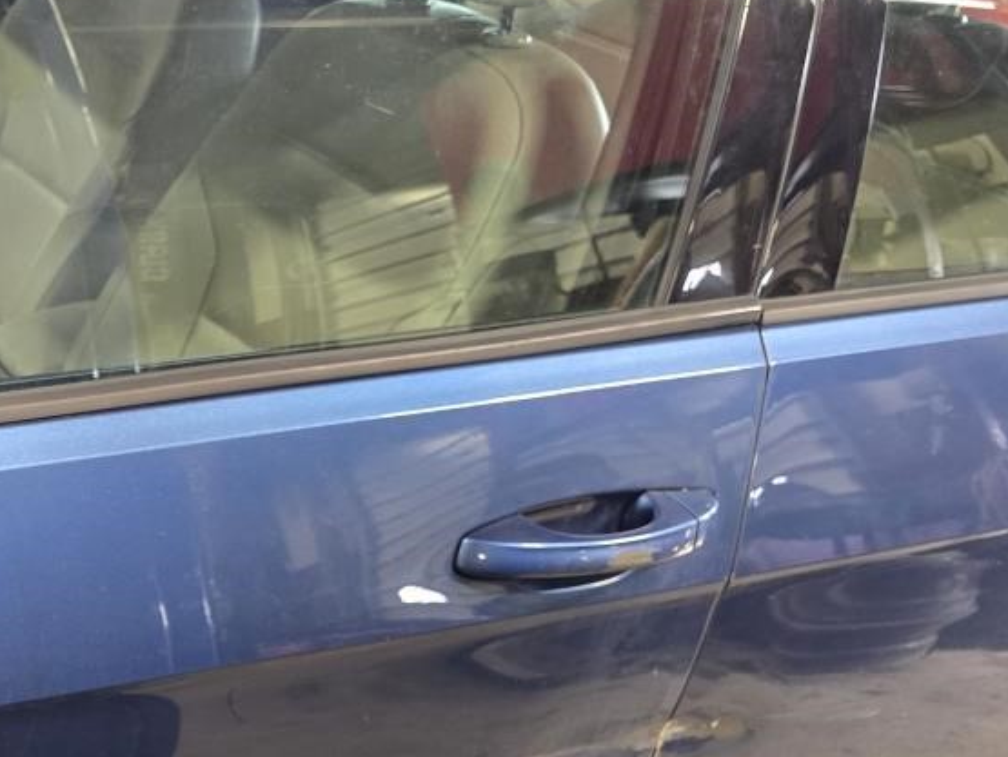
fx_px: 1544
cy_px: 557
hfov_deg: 32.0
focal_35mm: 53
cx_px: -93
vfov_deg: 27.2
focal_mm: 6.3
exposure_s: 1/60
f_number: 1.7
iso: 640
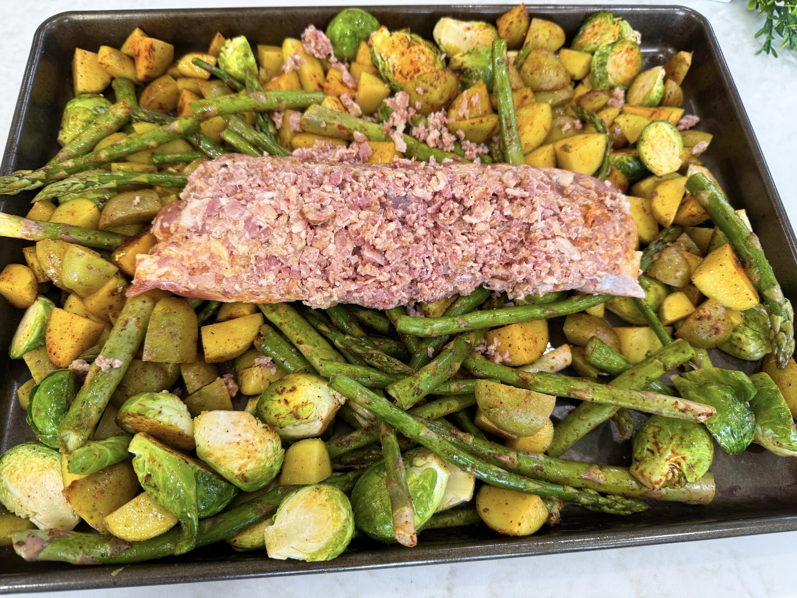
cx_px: 398
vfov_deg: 56.8
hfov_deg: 71.6
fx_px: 553
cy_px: 299
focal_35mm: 24
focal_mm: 6.76
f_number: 1.8
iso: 100
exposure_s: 1/60
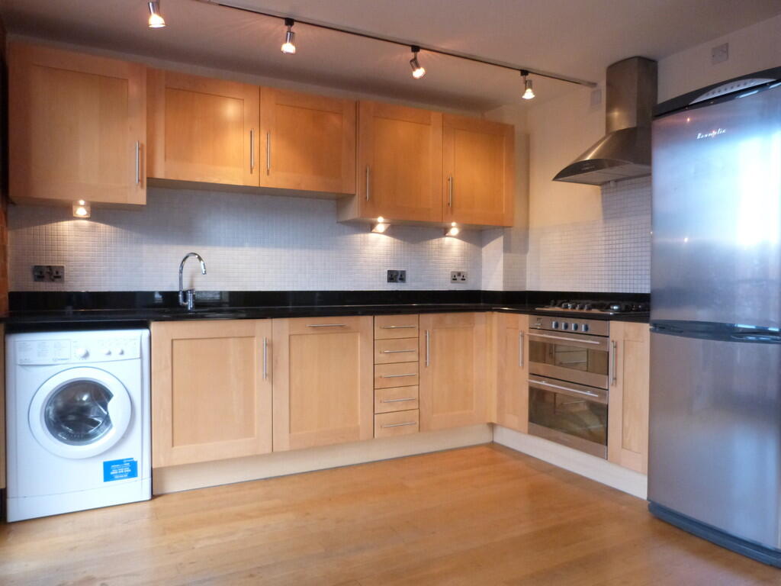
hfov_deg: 69.4
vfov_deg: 54.9
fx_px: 564
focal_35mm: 25
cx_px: 390
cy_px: 293
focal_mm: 4.5
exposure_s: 1/60
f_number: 2.8
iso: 400
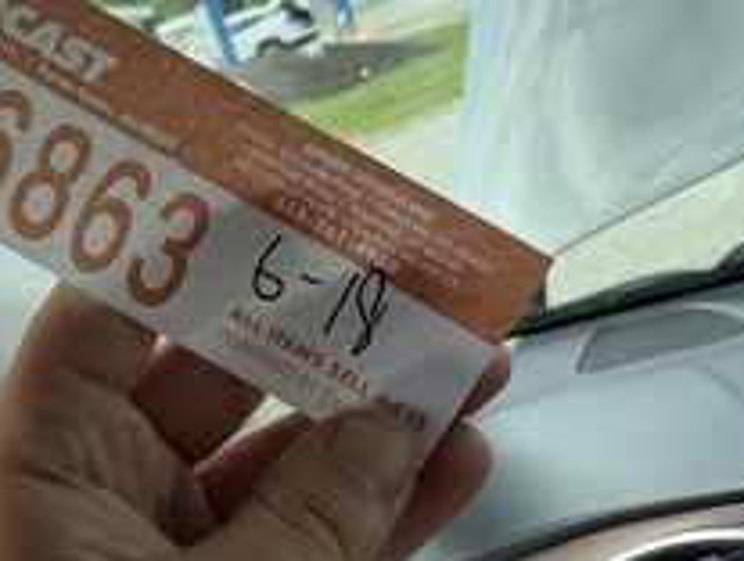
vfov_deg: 27.0
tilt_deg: -2.5
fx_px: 1163
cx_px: 79
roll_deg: +20.6
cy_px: 194
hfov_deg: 33.7
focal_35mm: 54
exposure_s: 1/509
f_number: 1.8
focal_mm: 3
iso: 25
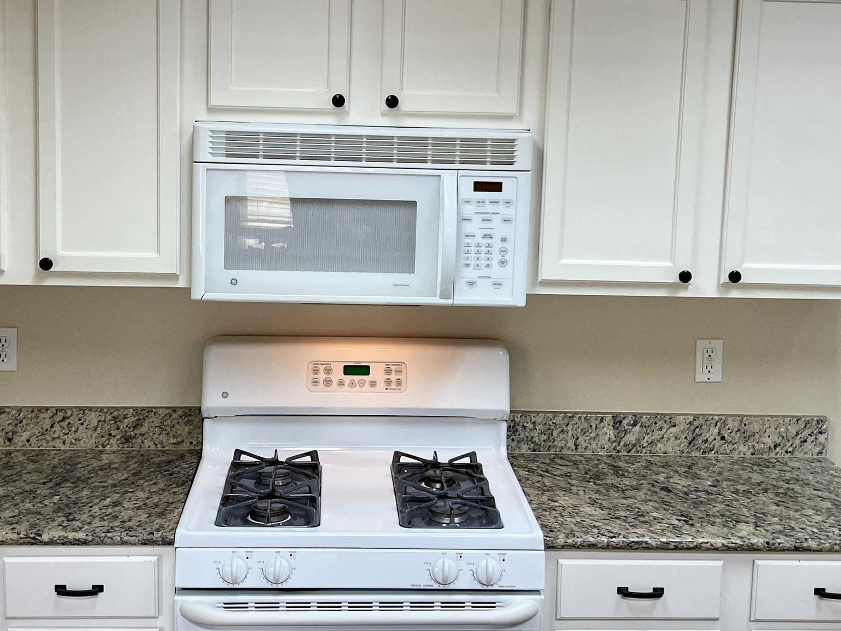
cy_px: 236
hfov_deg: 36.8
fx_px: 1263
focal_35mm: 52
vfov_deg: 27.9
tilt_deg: -7.2
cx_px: 387
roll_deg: -1.4
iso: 50
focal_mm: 5.7
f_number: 1.5
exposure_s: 1/139
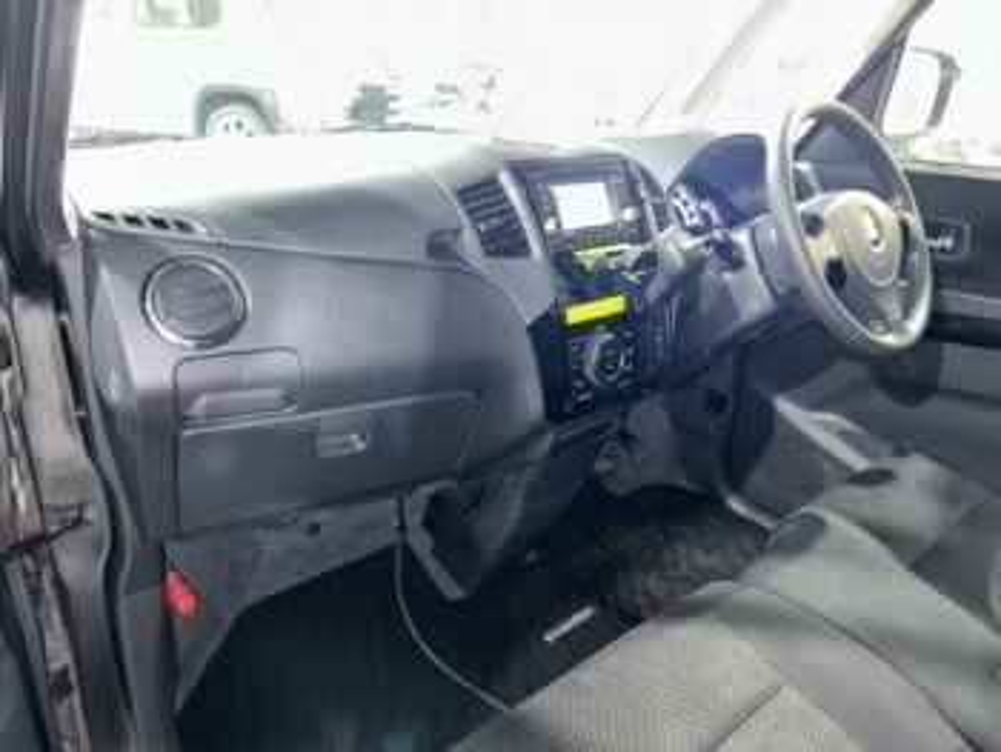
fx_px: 752
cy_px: 376
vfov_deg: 53.1
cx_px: 500
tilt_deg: -23.9
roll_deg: -3.7
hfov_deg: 67.3
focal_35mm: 26
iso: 100
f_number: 1.5
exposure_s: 1/4
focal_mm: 5.7
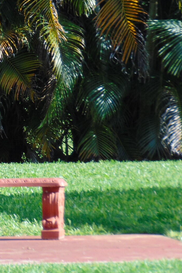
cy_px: 112
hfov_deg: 1.7
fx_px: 6038
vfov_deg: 2.6
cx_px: -119
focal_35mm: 796
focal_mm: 55.1
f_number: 4.2
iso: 80
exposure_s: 1/200
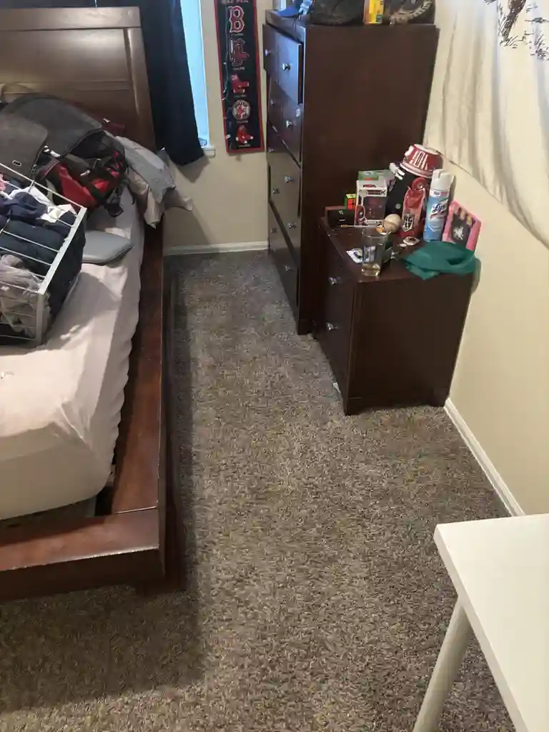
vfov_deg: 67.3
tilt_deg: -36.4
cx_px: 274
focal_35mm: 26
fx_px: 550
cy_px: 366
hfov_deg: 53.1
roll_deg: +0.9
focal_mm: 5.96
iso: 640
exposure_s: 1/30
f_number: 1.6
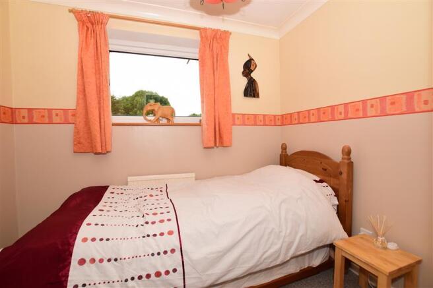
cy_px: 144
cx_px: 216
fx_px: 180
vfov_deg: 77.3
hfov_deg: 100.4
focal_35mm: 15
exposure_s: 1/100
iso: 200
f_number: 7.1
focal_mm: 10
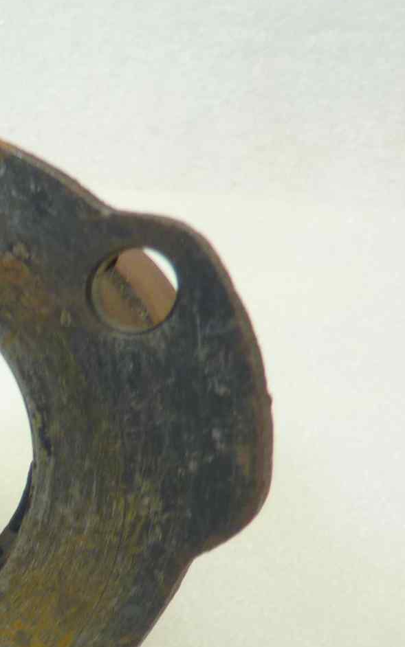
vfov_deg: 27.7
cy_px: 563
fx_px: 1271
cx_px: -430
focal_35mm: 72
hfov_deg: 14.6
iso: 80
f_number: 3.3
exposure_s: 1/25
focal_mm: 4.1
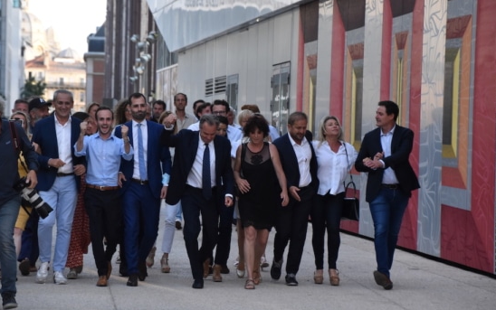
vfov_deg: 6.8
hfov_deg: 10.8
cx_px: 237
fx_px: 2623
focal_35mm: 194
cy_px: 137
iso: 1600
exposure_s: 1/400
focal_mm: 116
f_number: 5.6
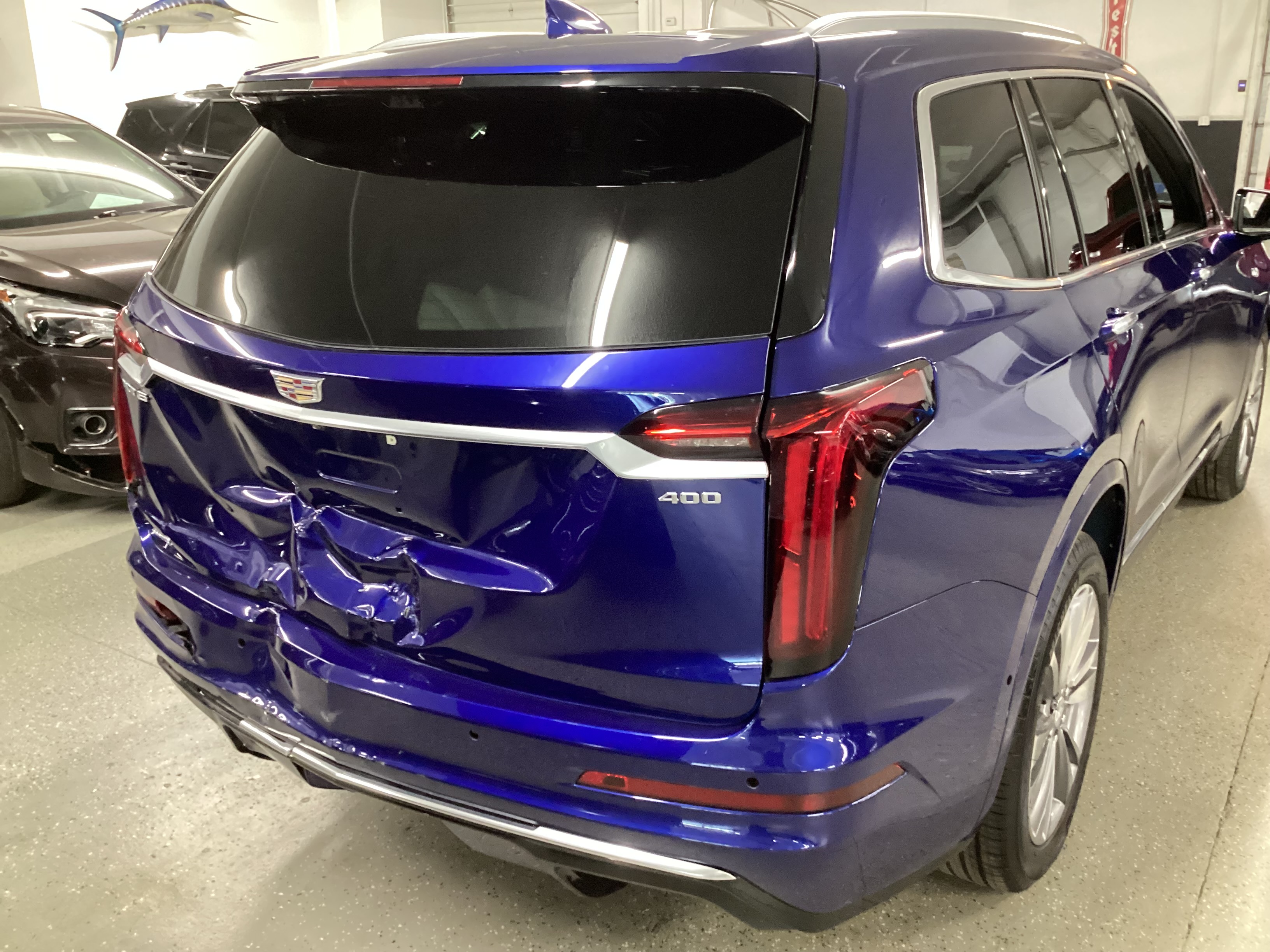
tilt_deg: -22.7
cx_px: 635
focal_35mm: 31
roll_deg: +0.9
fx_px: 1137
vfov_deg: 45.4
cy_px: 476
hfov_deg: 58.4
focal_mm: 3.3
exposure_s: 1/25
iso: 400
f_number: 2.4
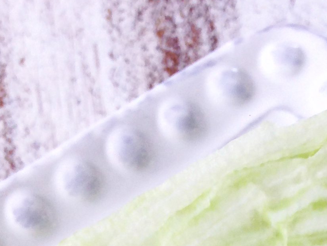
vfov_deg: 9.7
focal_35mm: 131
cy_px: 634
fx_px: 1238
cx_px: 270
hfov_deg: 14.9
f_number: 2.4
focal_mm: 4.13
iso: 50
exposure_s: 1/40
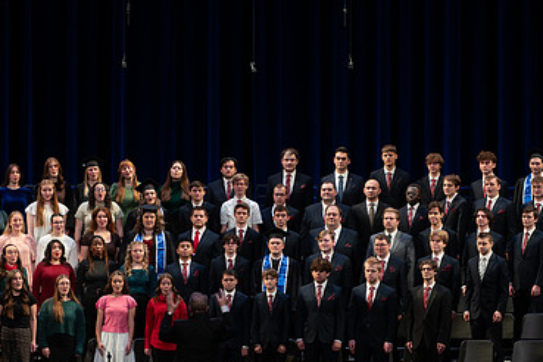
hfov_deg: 7.7
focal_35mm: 269
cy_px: 198
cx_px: 271
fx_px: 4057
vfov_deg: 5.1
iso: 160
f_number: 2.8
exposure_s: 1/60
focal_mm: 150
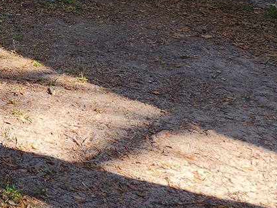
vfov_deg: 15.0
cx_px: -176
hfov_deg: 18.9
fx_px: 696
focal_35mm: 87
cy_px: -149
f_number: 1.8
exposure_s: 1/181
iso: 12
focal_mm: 6.4
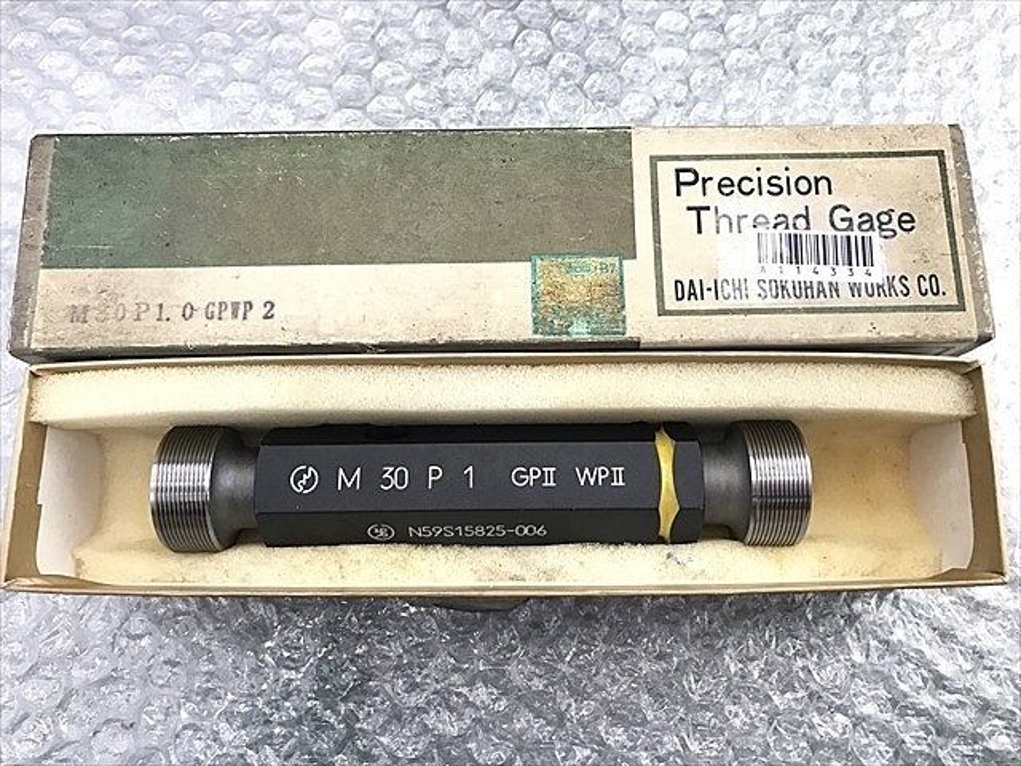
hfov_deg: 63.4
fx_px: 826
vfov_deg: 49.7
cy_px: 383
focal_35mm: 28
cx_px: 510
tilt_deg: -78.3
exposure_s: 1/33
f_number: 1.8
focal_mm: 3.99
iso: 40
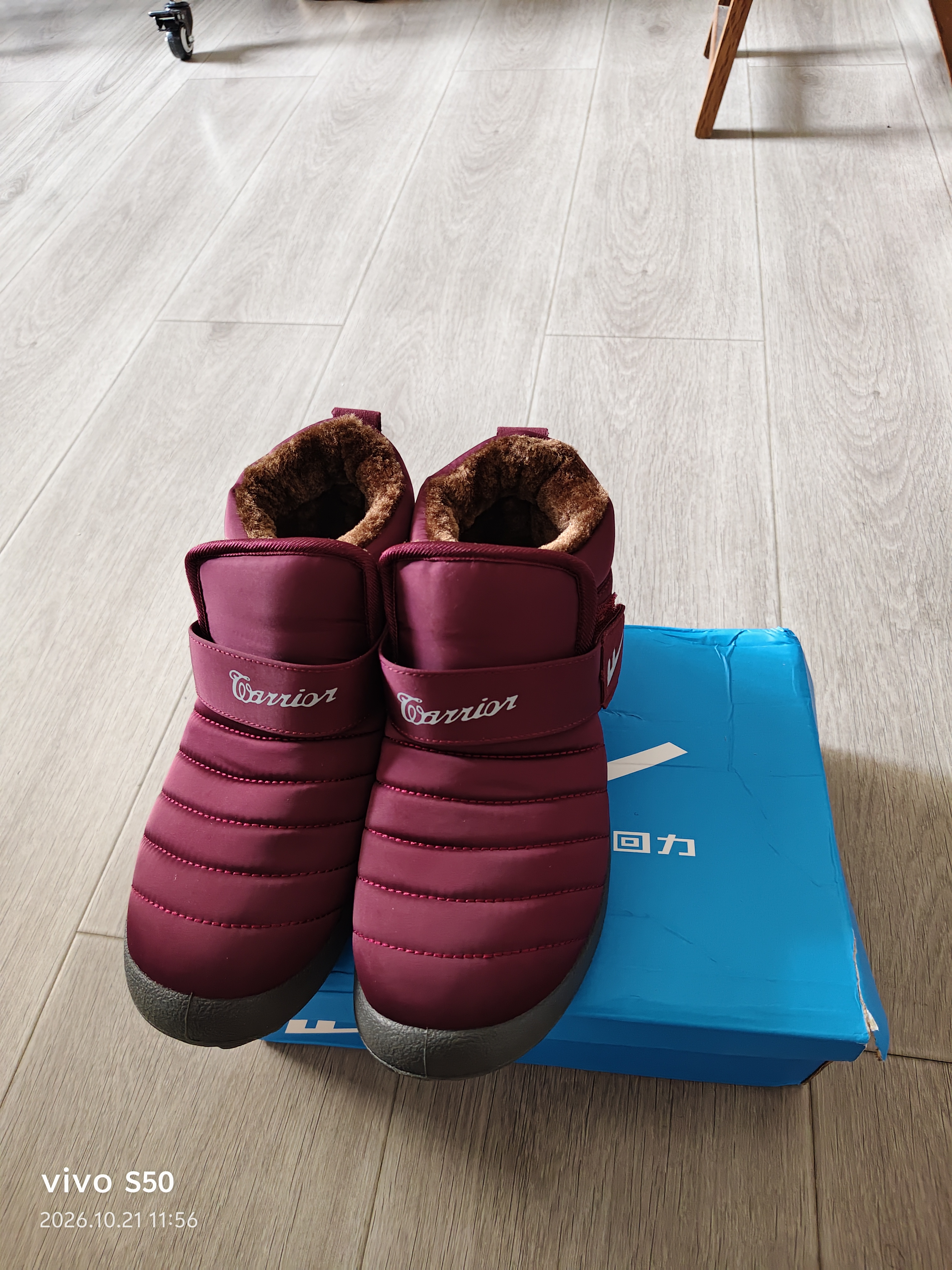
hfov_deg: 58.9
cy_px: 635
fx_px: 843
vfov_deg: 73.9
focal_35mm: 23
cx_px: 476
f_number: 1.88
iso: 799
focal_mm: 5.56
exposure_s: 1/100
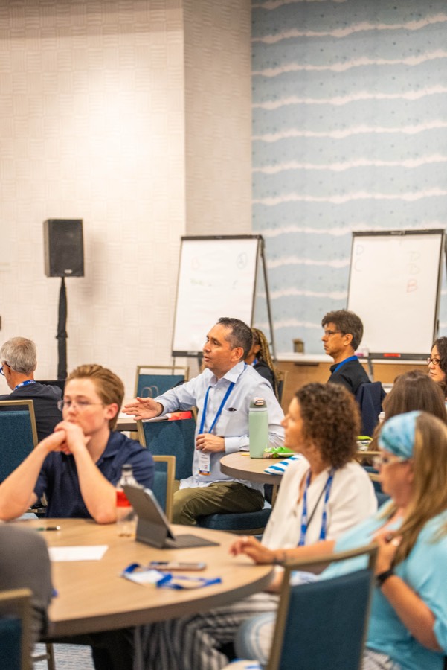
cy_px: 335
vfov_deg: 19.8
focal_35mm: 103
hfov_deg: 13.3
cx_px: 224
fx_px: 1916
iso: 5000
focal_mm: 103
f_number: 2.8
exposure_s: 1/250
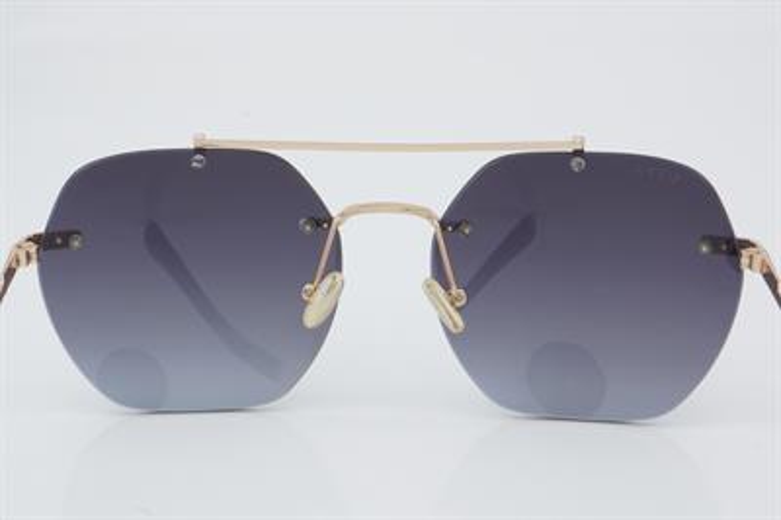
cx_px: 390
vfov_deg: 18.2
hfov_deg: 27.0
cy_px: 260
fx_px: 1626
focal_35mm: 75
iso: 100
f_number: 32
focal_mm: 50
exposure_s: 1/3
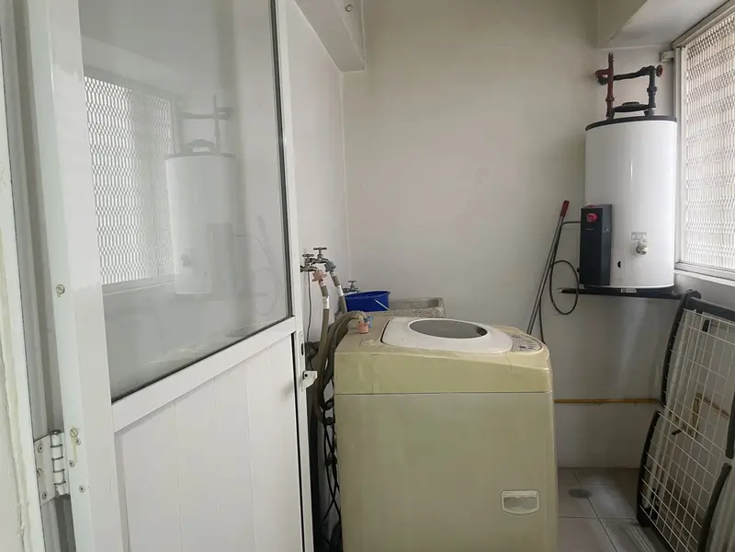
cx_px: 368
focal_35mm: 26
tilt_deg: -4.1
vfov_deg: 53.1
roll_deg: +2.3
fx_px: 552
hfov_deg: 67.3
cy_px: 276
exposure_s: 1/60
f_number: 1.6
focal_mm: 4.2
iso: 100
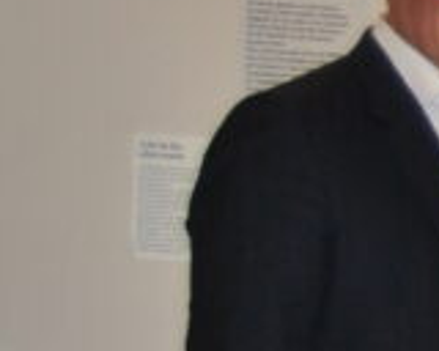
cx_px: 1586
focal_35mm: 317
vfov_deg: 4.8
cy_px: 649
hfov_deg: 5.5
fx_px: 4124
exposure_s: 1/60
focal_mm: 31
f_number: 4.2
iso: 200
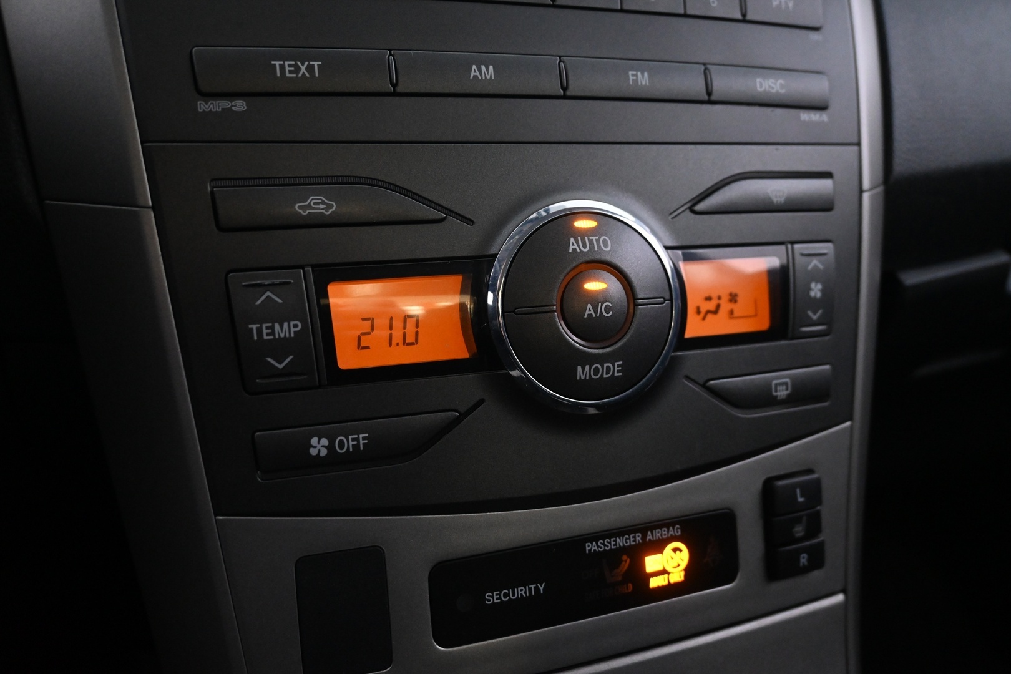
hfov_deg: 63.2
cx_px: 506
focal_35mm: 29
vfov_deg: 44.6
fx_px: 821
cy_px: 337
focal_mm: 19.5
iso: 3200
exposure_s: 1/30
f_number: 3.8
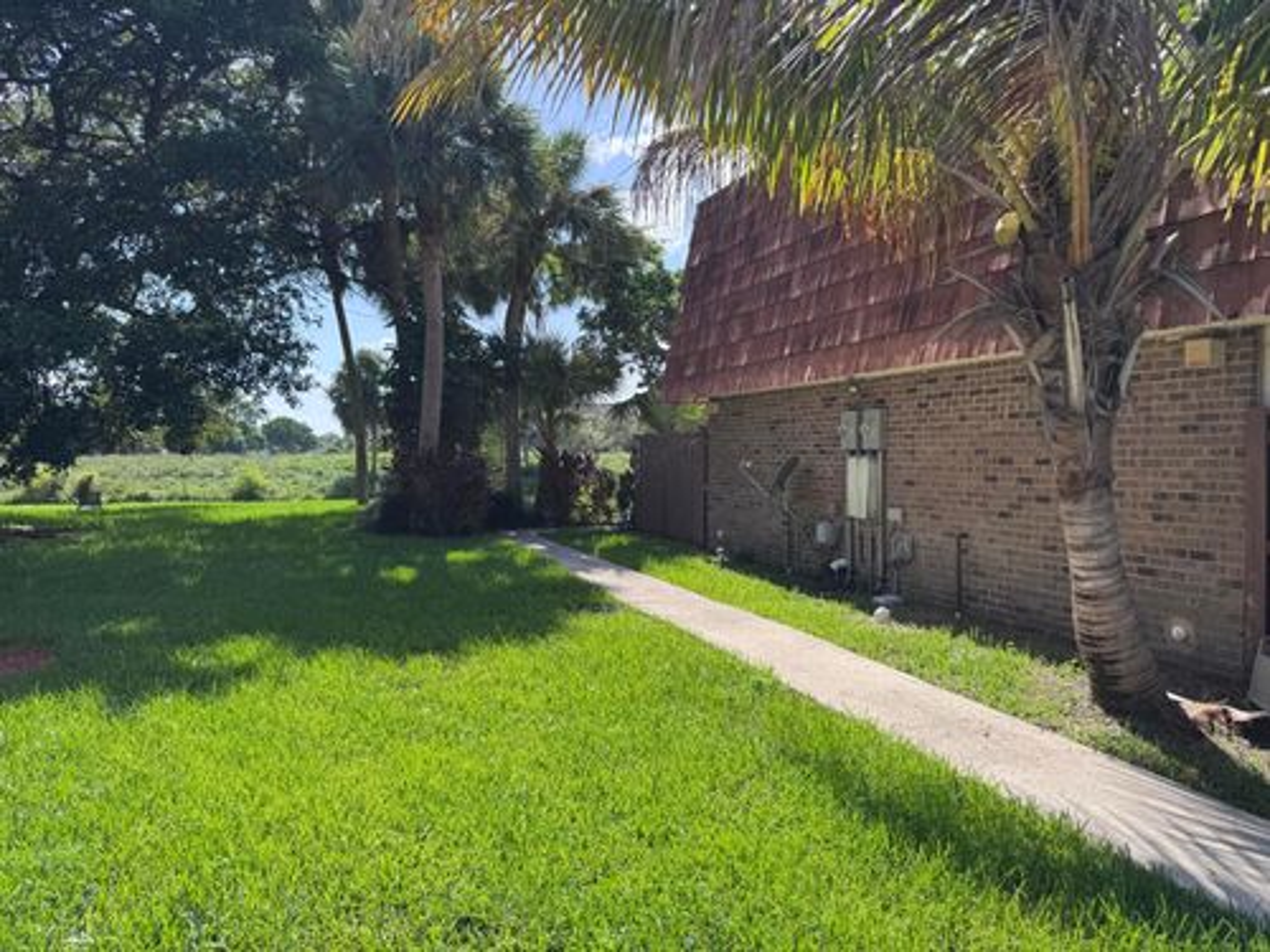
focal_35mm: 24
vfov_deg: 56.8
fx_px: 881
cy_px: 476
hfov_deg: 71.6
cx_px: 635
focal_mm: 6.76
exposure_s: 1/1980
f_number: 1.78
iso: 80
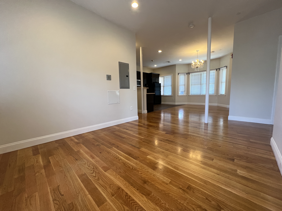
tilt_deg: -6.6
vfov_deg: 89.9
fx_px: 106
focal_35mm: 13
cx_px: 141
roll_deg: +1.2
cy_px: 106
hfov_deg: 106.2
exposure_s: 1/120
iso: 200
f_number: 1.8
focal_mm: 1.57
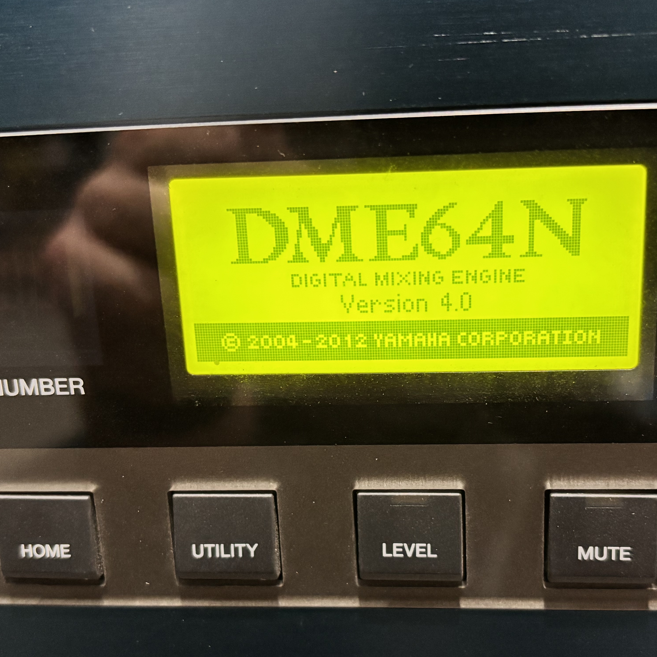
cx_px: 358
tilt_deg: -19.6
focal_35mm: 44
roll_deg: -1.0
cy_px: 399
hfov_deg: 38.3
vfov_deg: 38.2
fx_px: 945
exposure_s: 1/44
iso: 500
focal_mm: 5.96
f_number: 1.6
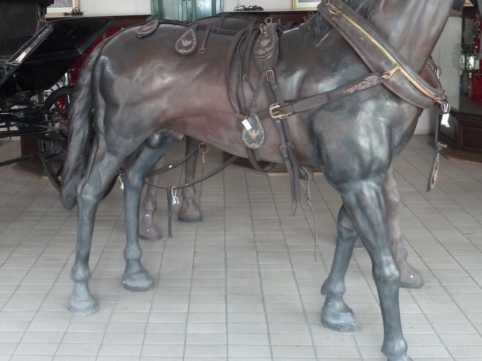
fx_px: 585
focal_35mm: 42
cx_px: 176
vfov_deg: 33.8
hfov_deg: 44.4
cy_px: 100
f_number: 3.3
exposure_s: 1/30
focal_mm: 4.1
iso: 250
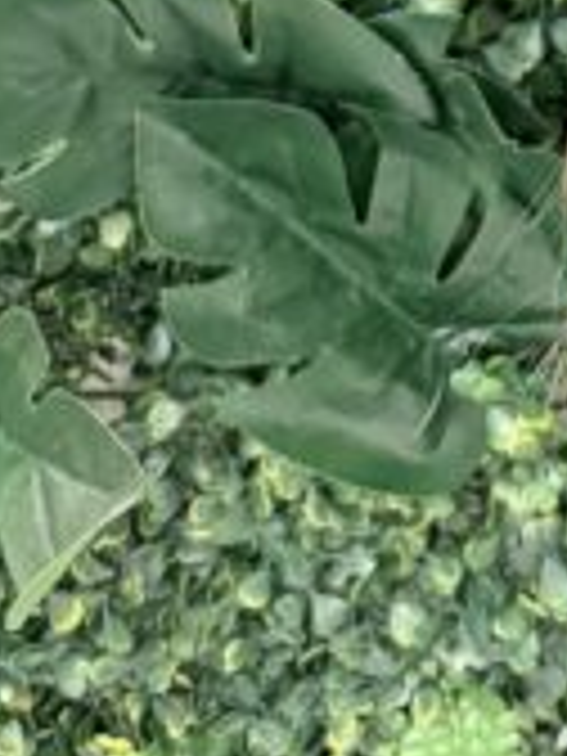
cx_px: 1116
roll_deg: -0.2
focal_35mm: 114
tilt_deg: -15.4
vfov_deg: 14.0
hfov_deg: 11.7
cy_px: -846
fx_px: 2490
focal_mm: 6.76
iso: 400
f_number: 1.78
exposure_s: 1/50
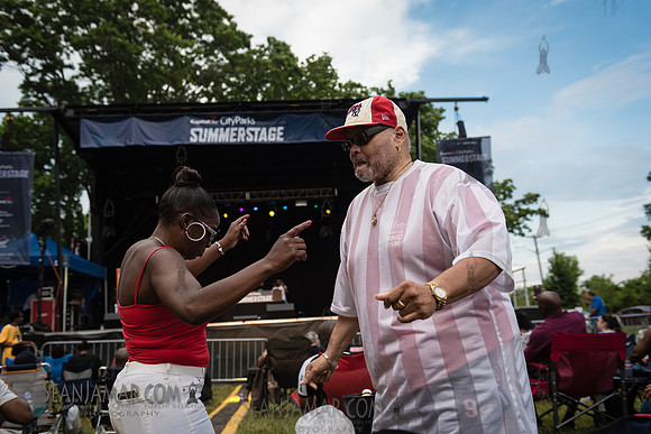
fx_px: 579
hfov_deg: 58.7
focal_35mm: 32
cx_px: 326
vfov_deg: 41.1
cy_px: 217
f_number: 4
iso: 500
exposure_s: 1/1250
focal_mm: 32
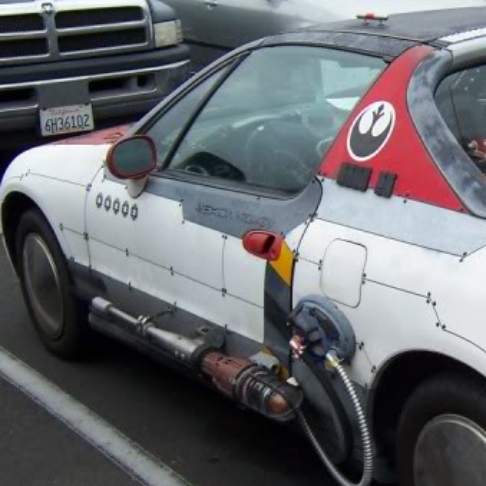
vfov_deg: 23.0
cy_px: 294
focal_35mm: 75
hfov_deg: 21.6
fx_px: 1191
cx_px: 562
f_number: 3.4
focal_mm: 5.6
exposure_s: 1/180
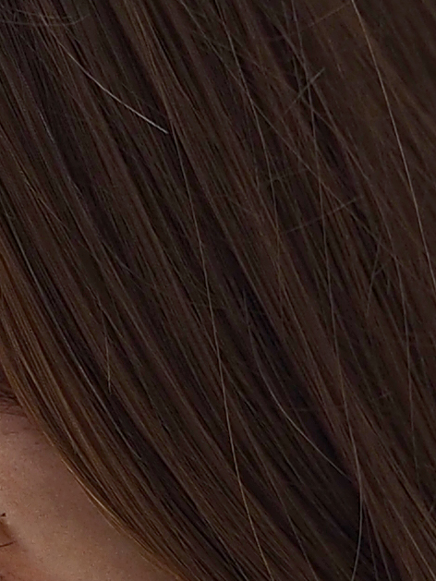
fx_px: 17225
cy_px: 1289
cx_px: -162
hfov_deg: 1.4
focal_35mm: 1026
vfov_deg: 1.9
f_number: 2.8
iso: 200
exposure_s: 1/1250
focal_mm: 70
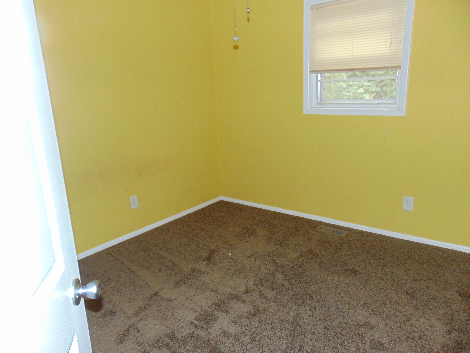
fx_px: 339
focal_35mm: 25
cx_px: 235
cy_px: 176
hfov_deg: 69.4
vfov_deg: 54.9
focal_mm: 4.5
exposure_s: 1/30
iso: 200
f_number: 3
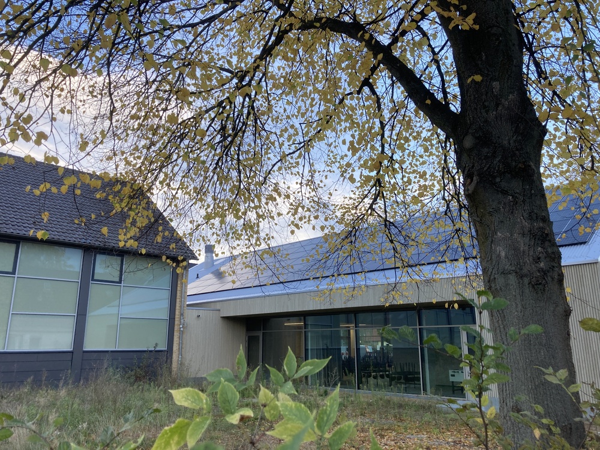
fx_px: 485
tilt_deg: +15.1
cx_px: 300
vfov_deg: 49.7
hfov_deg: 63.4
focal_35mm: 28
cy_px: 225
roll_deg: +0.8
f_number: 1.8
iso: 20
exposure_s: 1/142
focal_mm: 3.99
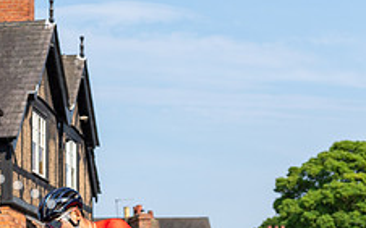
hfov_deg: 15.1
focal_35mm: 138
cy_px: 219
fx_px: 1376
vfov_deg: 9.4
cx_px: 80
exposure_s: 1/1250
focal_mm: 41
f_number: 3.2
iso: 100
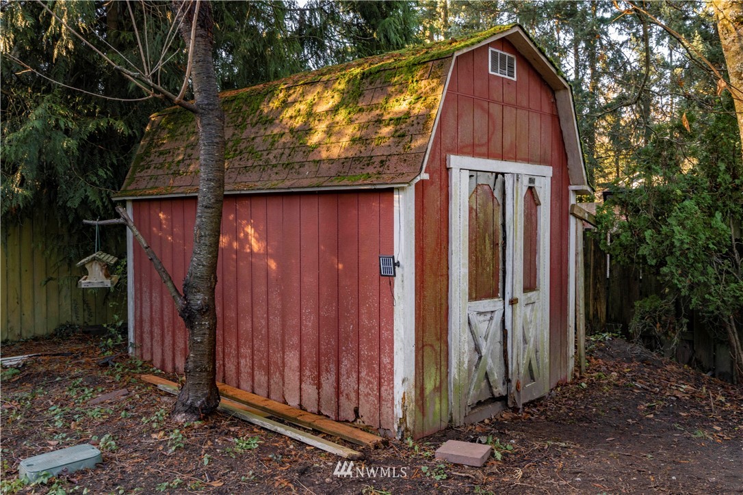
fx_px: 660
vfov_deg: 41.1
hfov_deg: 58.7
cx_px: 372
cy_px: 248
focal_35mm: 32
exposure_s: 1/30
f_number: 8
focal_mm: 32
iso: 1000
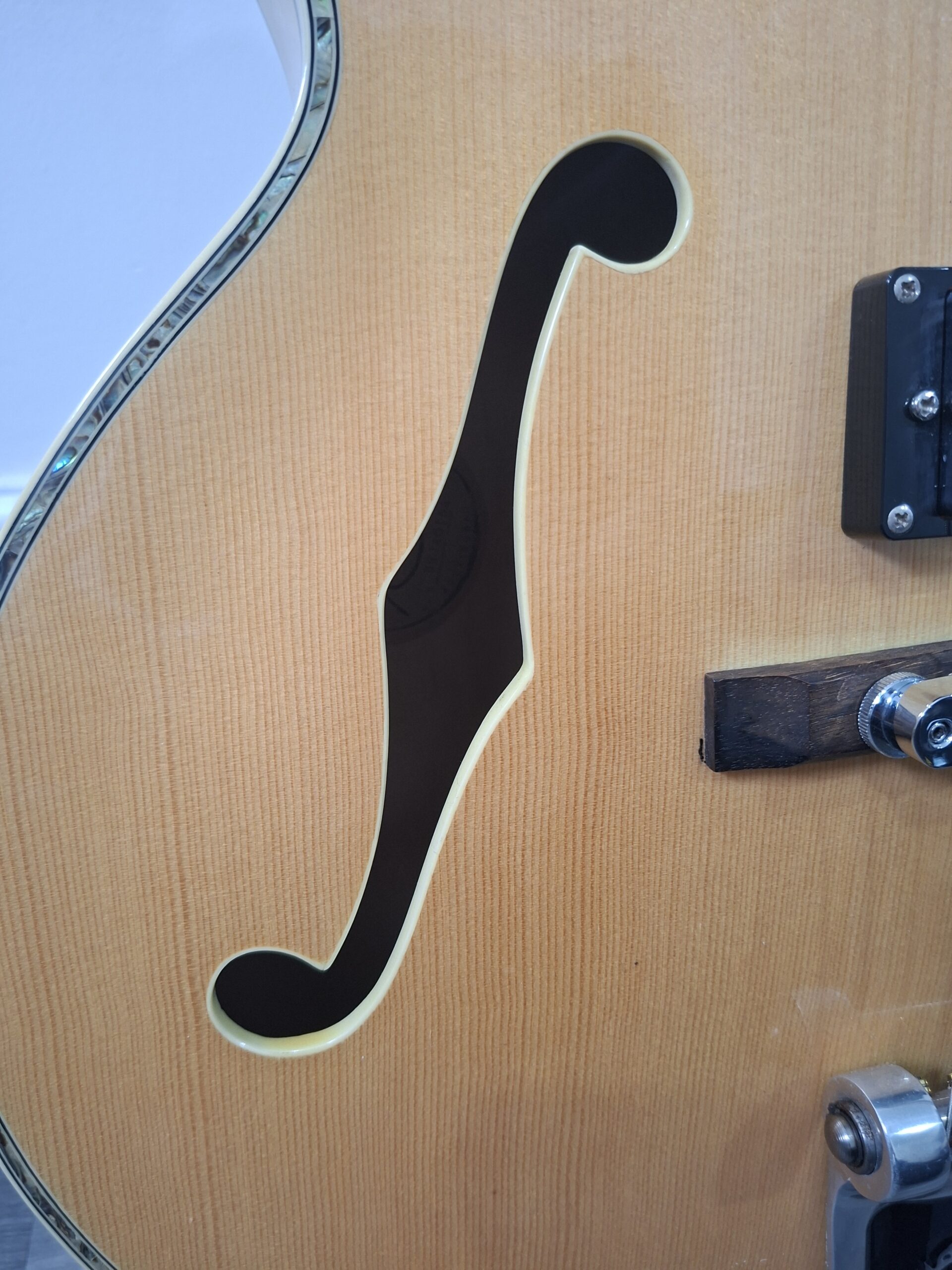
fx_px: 843
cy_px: 635
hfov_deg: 58.9
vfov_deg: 73.9
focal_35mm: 23
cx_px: 476
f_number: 1.8
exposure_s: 1/50
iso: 200
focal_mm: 5.54
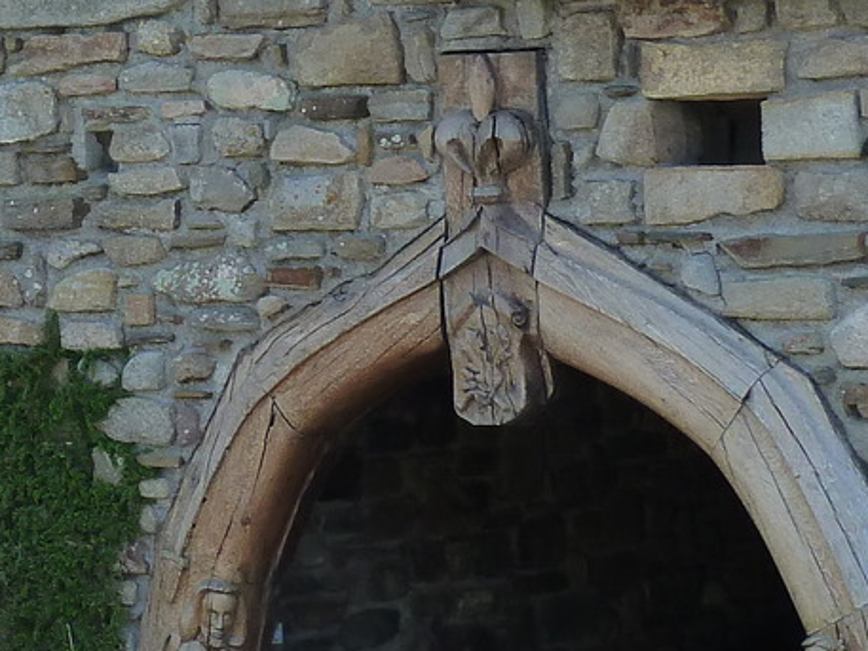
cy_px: 38
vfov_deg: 10.5
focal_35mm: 140
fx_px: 3511
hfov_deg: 13.3
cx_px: -408
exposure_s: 1/200
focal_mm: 6.5
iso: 125
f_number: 4
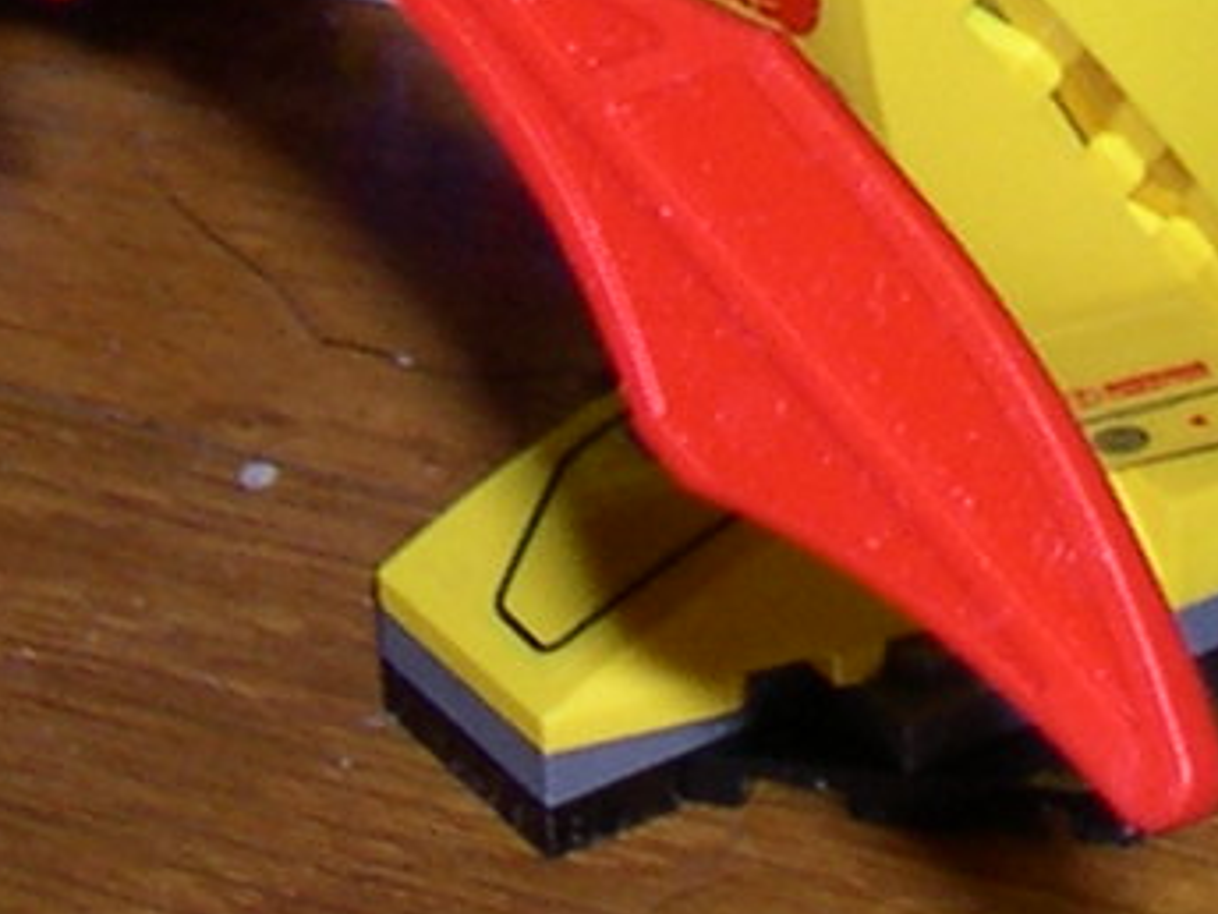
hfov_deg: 5.2
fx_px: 13265
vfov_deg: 3.9
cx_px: 1622
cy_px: -1499
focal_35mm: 377
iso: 100
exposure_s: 1/60
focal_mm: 12.2
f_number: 3.4
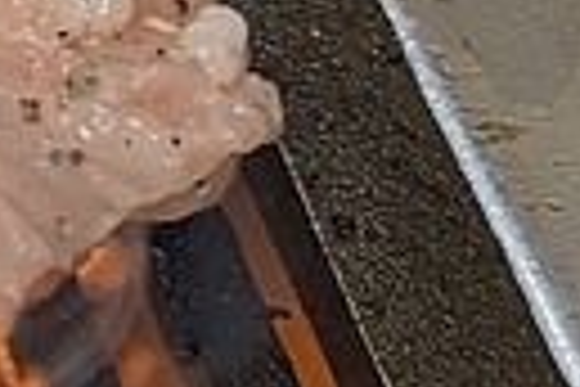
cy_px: 268
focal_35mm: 170
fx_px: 2739
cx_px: -1003
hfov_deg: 9.9
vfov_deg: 8.1
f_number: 1.73
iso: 56
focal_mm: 4.38
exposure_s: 1/60
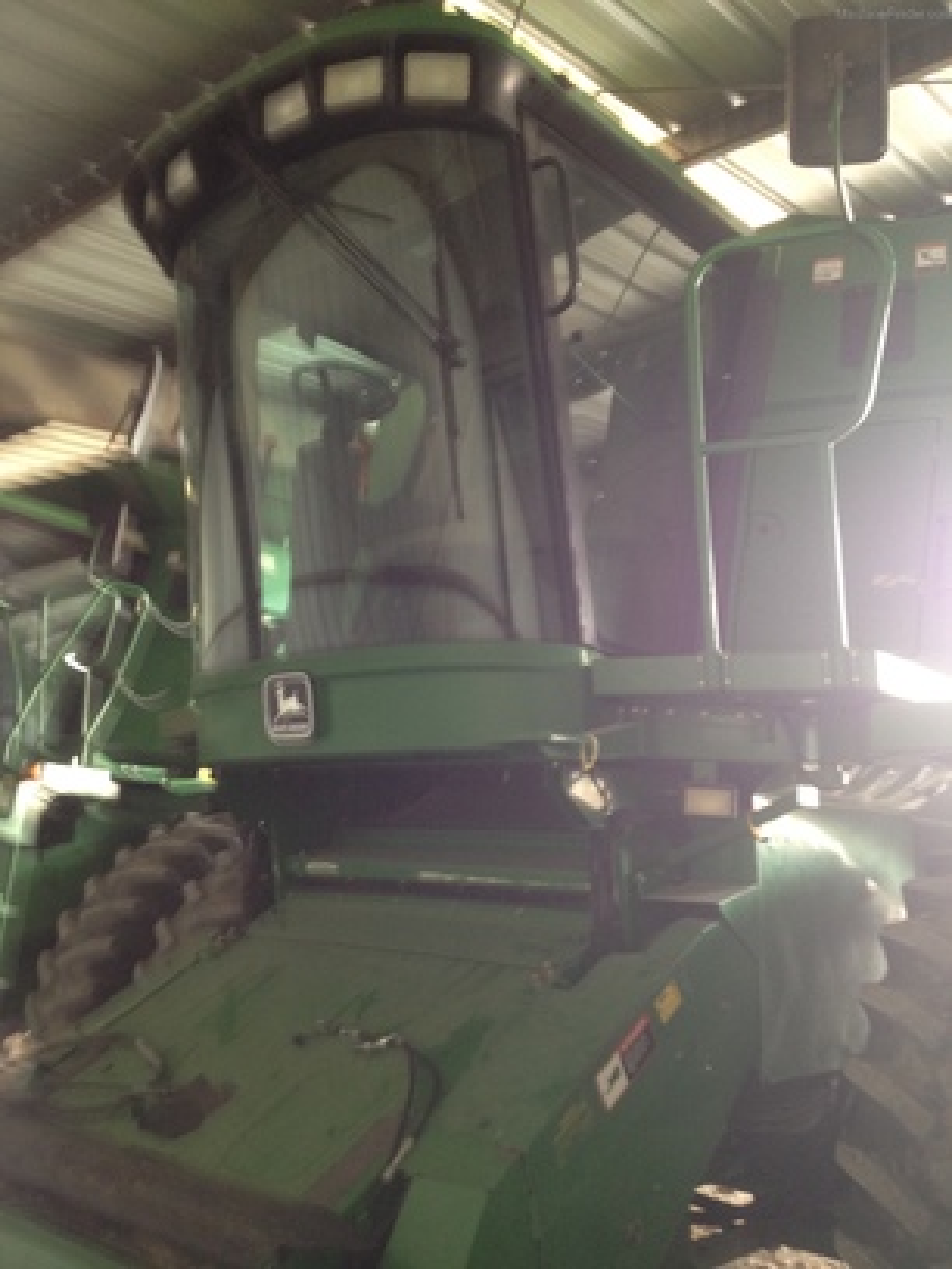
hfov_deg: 40.7
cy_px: 634
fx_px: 1283
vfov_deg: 52.6
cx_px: 476
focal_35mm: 35
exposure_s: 1/20
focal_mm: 4.28
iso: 125
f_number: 2.4
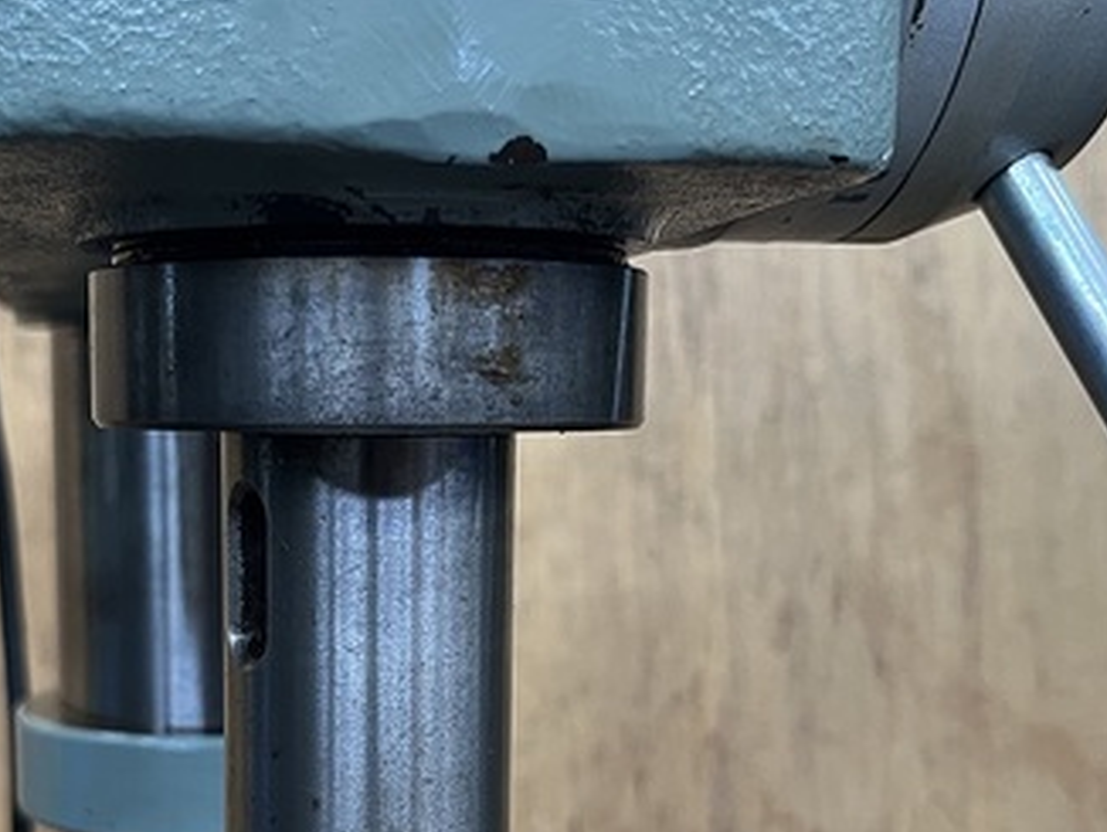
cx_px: 360
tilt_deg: -8.4
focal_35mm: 51
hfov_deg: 37.0
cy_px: 645
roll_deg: +0.6
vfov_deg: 28.1
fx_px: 1632
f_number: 1.6
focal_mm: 5.1
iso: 160
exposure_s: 1/60
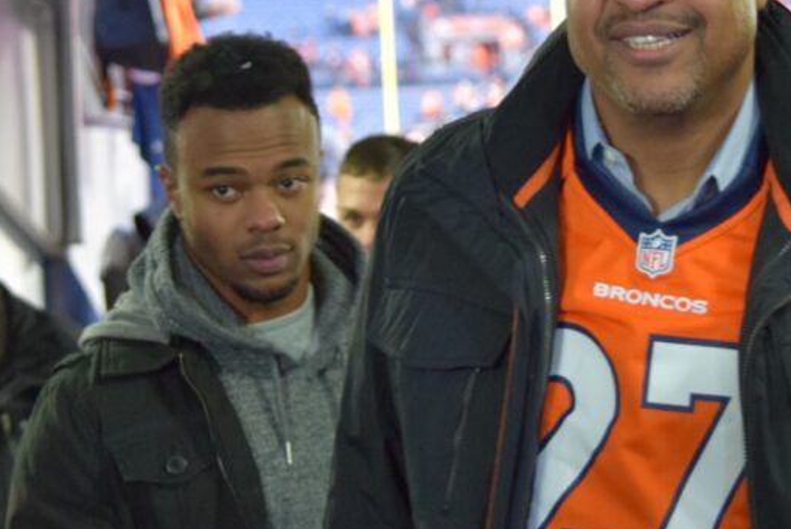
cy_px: 184
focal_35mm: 175
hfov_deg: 11.7
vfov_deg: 7.9
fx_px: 3847
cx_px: 643
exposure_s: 1/60
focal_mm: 58
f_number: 4.5
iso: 2000
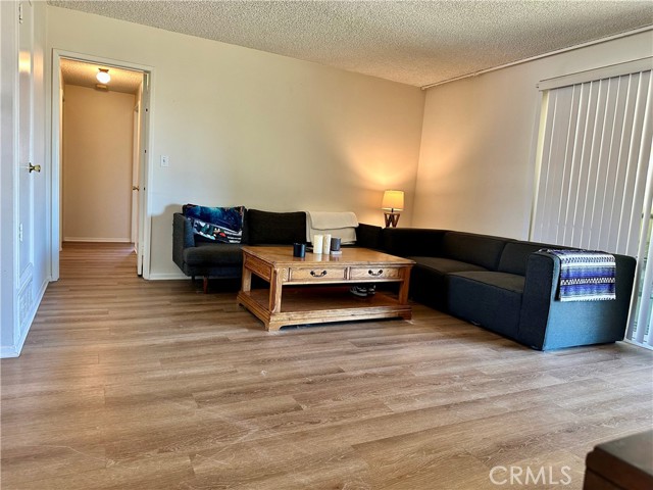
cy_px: 245
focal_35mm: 24
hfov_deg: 71.6
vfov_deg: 56.8
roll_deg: -4.5
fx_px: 453
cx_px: 326
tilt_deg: -6.3
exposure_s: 1/60
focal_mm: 6.86
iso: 250
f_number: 1.78
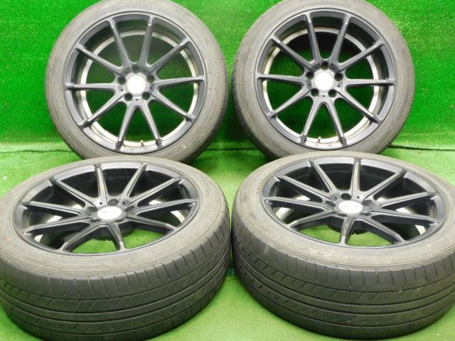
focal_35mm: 45
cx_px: 228
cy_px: 170
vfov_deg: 32.2
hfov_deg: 42.1
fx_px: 591
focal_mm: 8.1
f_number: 4
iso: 560
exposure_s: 1/8
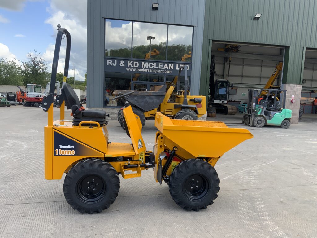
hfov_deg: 61.7
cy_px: 119
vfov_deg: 48.2
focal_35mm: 29
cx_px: 158
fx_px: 266
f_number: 1.8
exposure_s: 1/457
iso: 16
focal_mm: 3
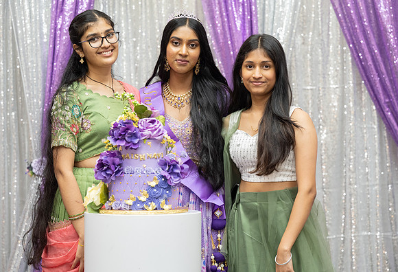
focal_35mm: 103
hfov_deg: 19.6
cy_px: 139
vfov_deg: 13.5
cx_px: 199
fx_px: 1151
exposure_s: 1/160
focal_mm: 98
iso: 800
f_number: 3.5
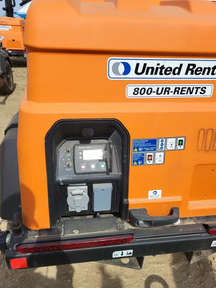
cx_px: 108
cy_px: 144
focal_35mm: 26
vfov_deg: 67.3
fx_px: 216
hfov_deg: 53.1
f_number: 1.8
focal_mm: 5.4
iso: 40
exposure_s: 1/2745
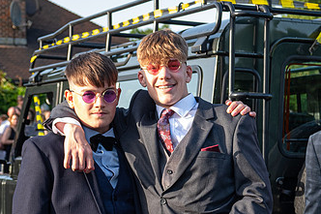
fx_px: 936
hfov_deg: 19.4
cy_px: 183
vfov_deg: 12.9
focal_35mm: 105
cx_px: 229
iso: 100
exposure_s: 1/250
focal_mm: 31.5
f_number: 3.6
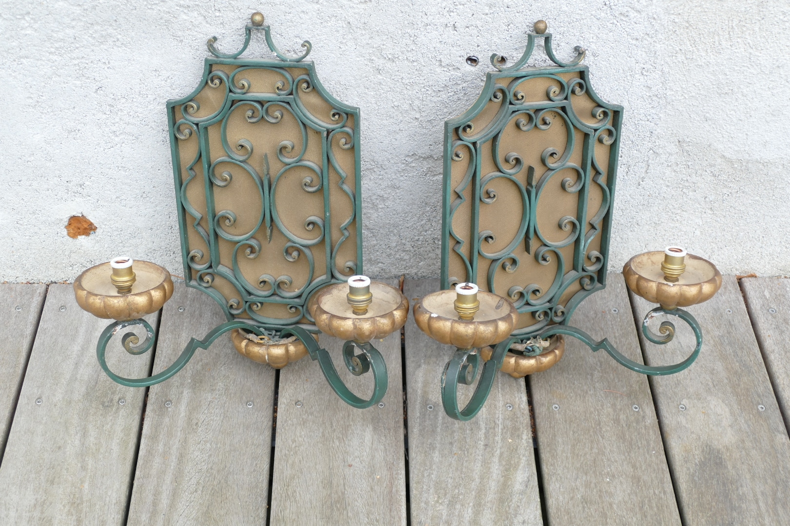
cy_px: 263
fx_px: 1031
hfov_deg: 41.9
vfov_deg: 28.6
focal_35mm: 47
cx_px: 395
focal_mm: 17
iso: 125
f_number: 3.3
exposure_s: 1/100
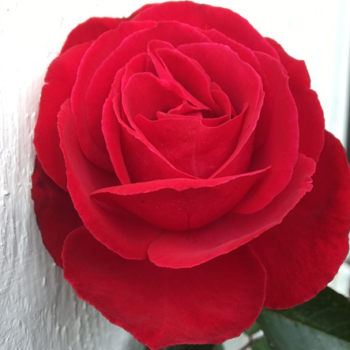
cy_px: 176
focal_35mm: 35
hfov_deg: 46.7
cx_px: 223
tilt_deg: -10.9
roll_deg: -1.8
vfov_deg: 47.2
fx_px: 400
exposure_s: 1/182
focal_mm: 4.15
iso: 25
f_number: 2.2
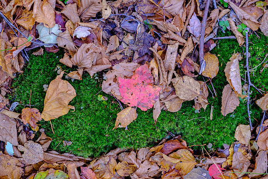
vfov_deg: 16.5
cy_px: 90
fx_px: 618
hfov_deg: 24.5
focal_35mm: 83
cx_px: 134
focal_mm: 55
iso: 1000
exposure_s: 1/40
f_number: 5
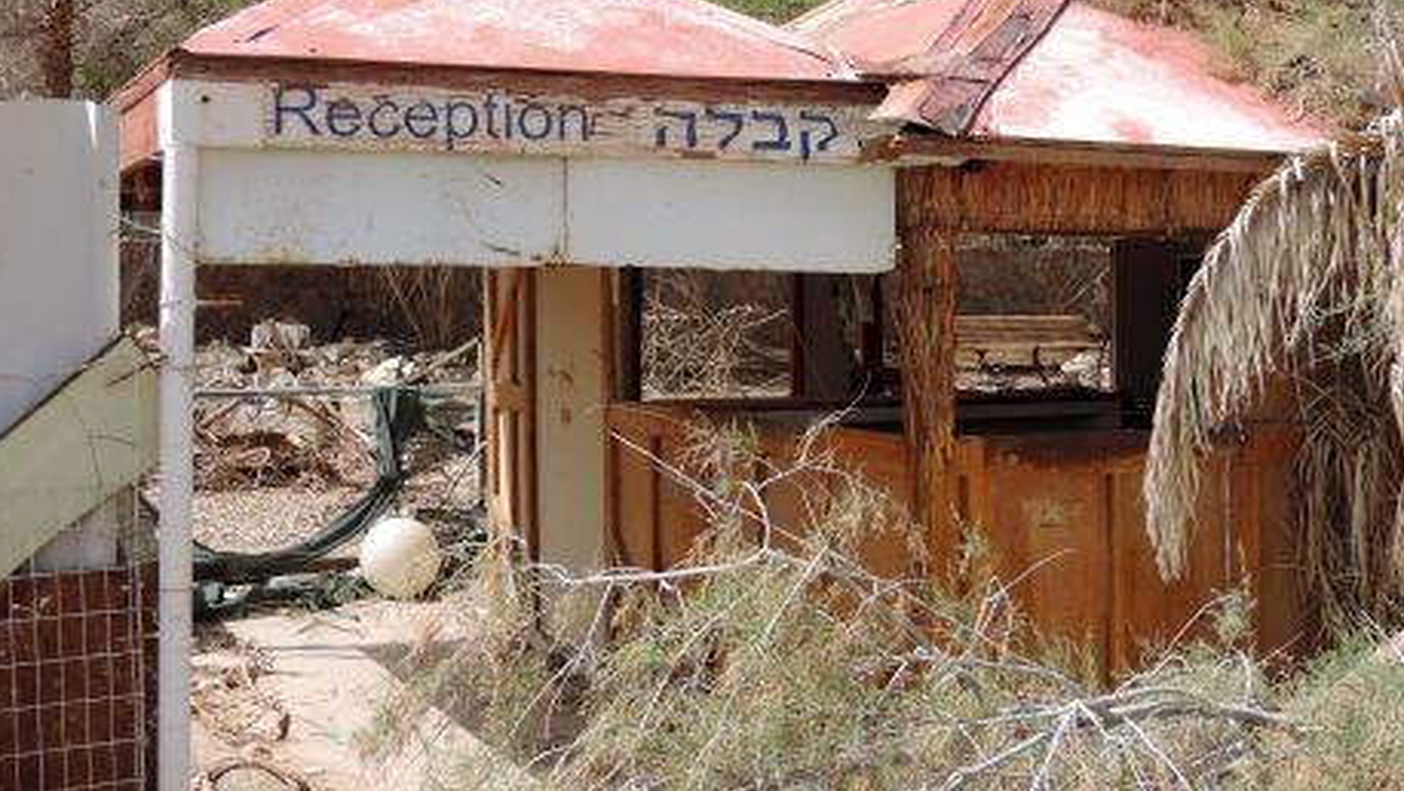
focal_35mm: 52
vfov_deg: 23.0
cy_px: 271
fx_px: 1937
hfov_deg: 39.9
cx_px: 697
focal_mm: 8.3
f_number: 3.5
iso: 80
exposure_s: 1/640
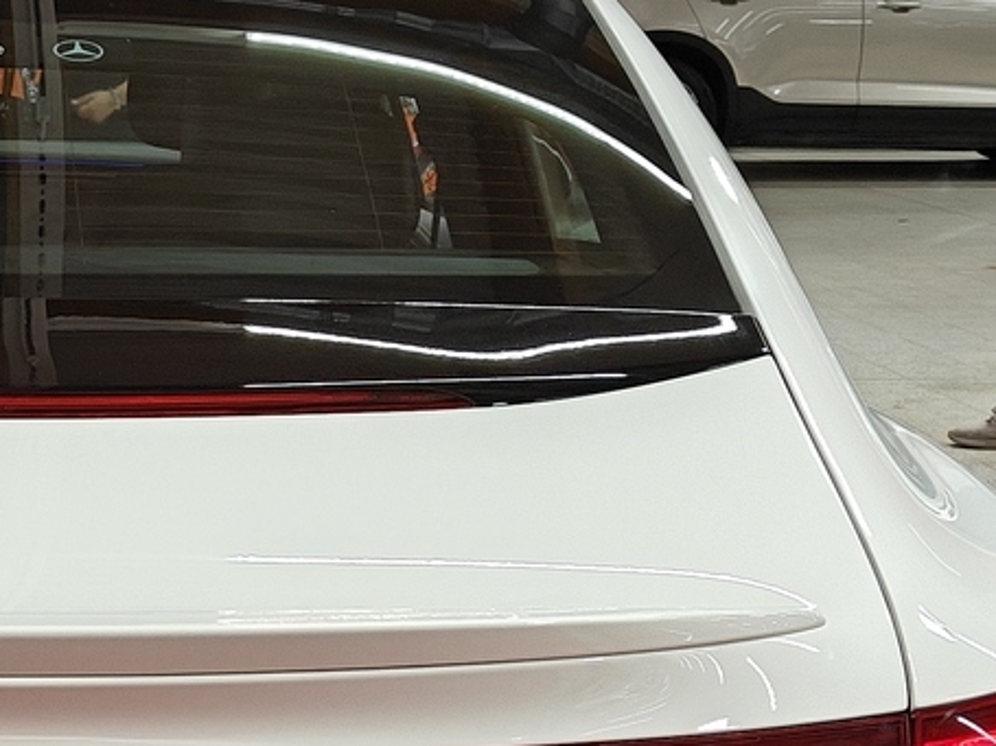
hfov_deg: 19.9
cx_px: -50
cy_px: 952
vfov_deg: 14.9
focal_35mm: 95
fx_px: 2733
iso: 80
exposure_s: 1/100
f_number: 1.8
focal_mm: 5.59
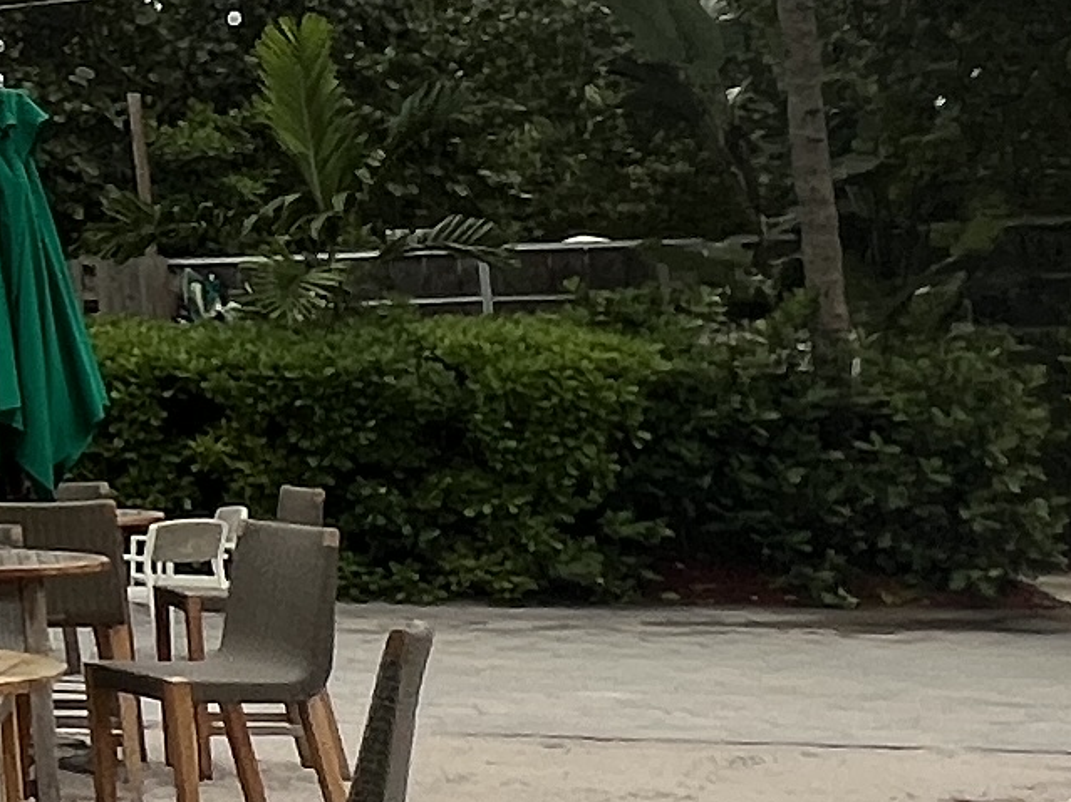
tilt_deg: +6.6
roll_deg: +2.1
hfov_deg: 16.5
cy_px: 100
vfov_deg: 17.7
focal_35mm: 82
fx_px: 2537
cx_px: -1202
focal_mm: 1.57
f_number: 1.8
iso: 32
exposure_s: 1/176
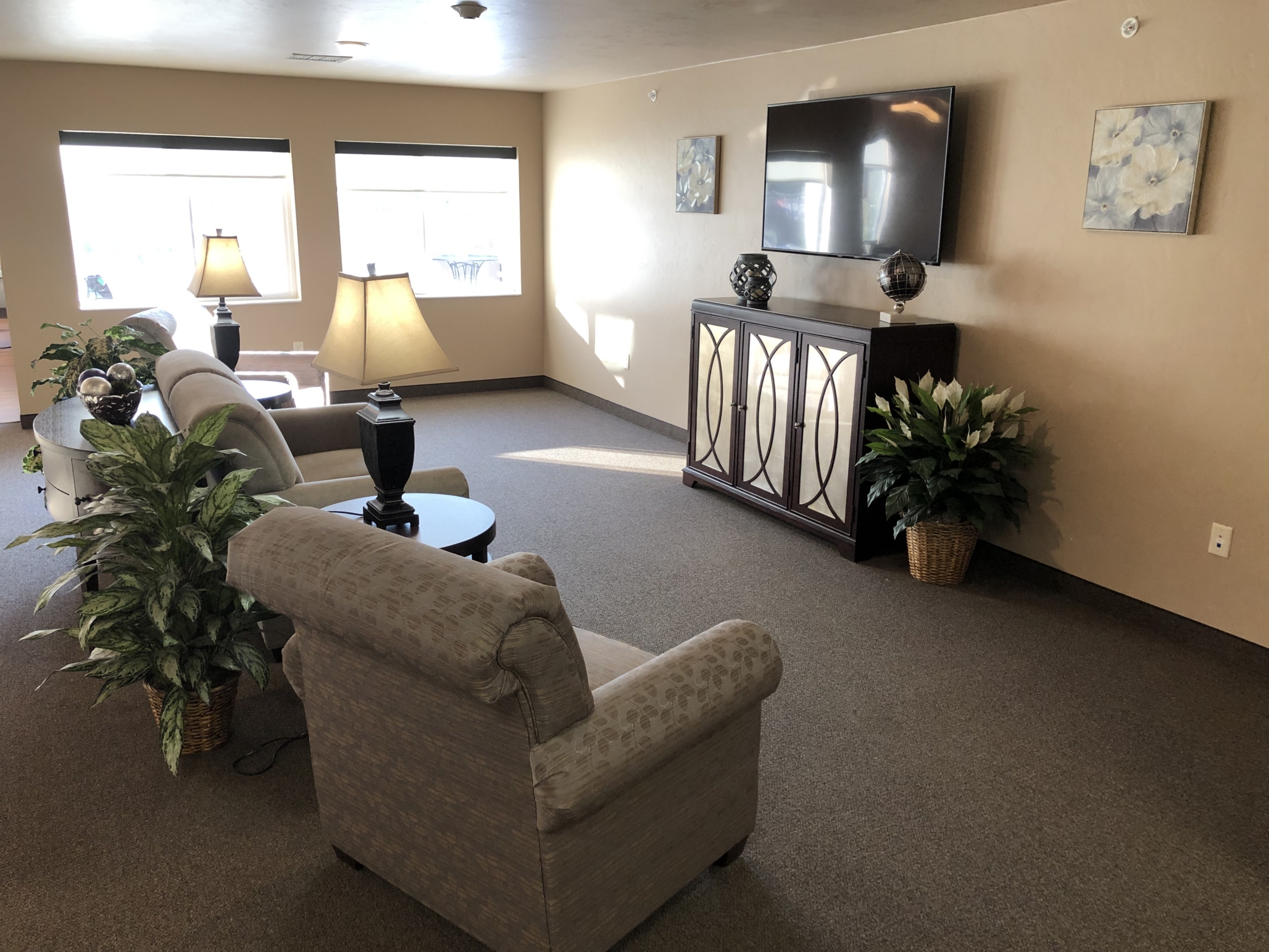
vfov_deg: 49.7
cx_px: 634
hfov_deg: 63.4
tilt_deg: -14.9
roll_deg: -0.5
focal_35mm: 28
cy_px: 476
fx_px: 1026
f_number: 1.8
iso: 32
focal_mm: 3.99
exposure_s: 1/30
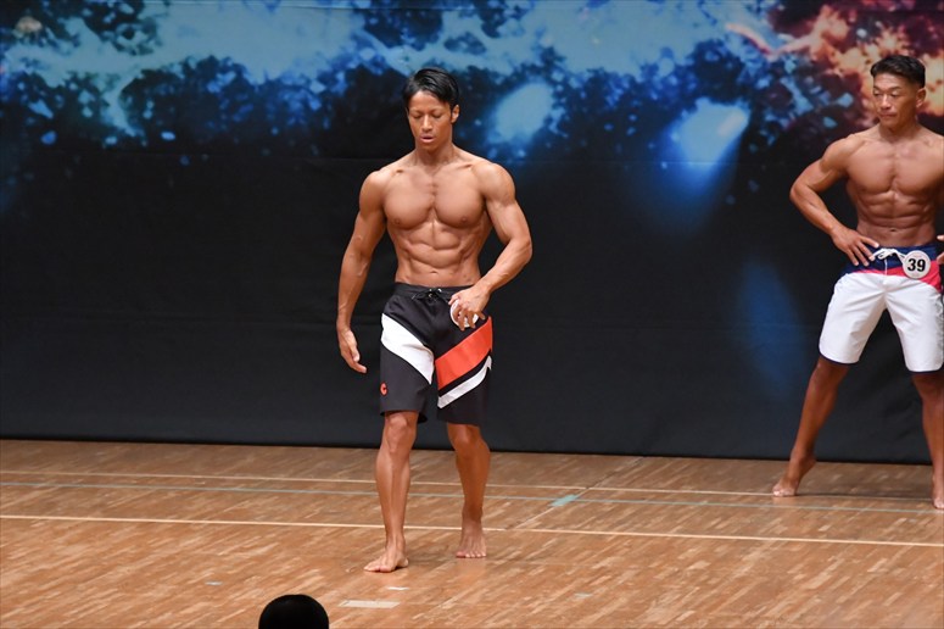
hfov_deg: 7.2
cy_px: 314
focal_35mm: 285
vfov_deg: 4.8
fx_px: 7470
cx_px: 472
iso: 6400
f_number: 5.6
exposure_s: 1/400
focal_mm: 190
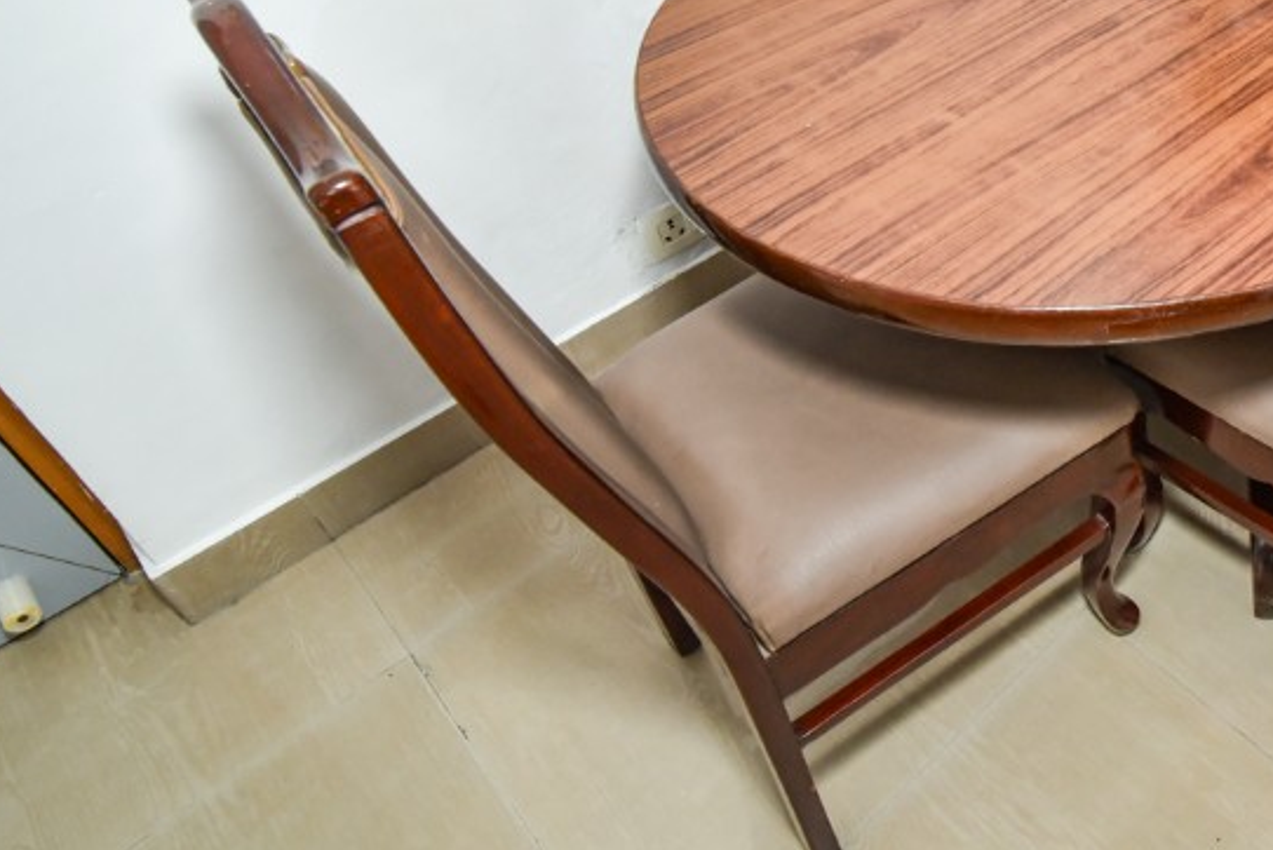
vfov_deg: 39.0
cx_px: 1201
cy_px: 126
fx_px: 1132
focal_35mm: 32
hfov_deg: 50.3
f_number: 8
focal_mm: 16
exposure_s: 1/100
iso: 1000
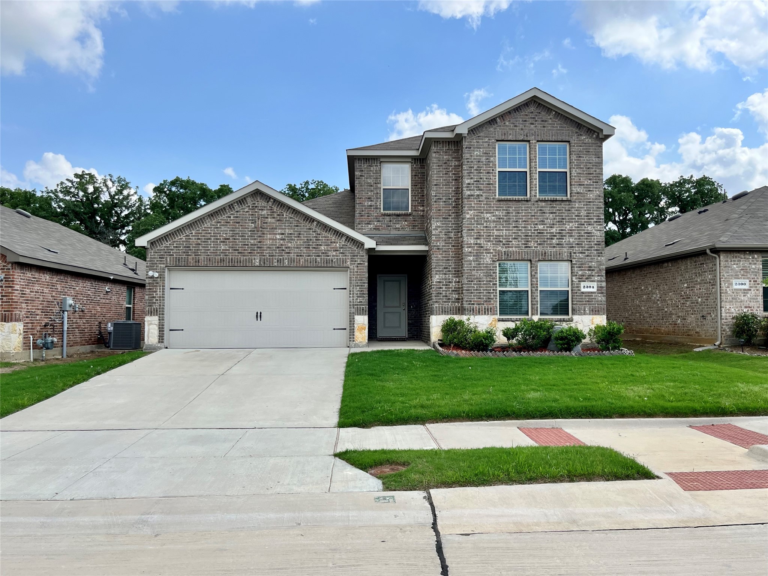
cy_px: 288
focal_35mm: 26
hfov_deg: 67.3
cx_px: 384
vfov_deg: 53.0
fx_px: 577
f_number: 1.6
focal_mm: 5.1
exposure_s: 1/2967
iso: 50
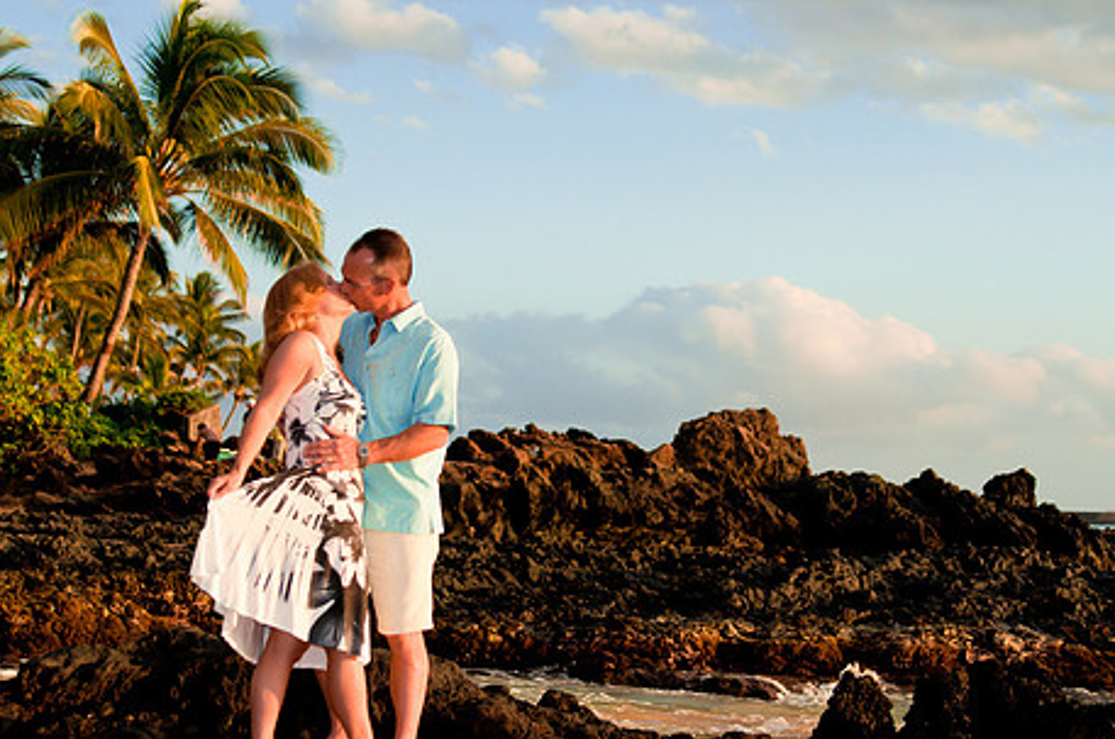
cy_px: 352
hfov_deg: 25.4
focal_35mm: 80
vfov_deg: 17.0
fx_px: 2473
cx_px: 593
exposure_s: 1/1250
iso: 200
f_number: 2.8
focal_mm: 42
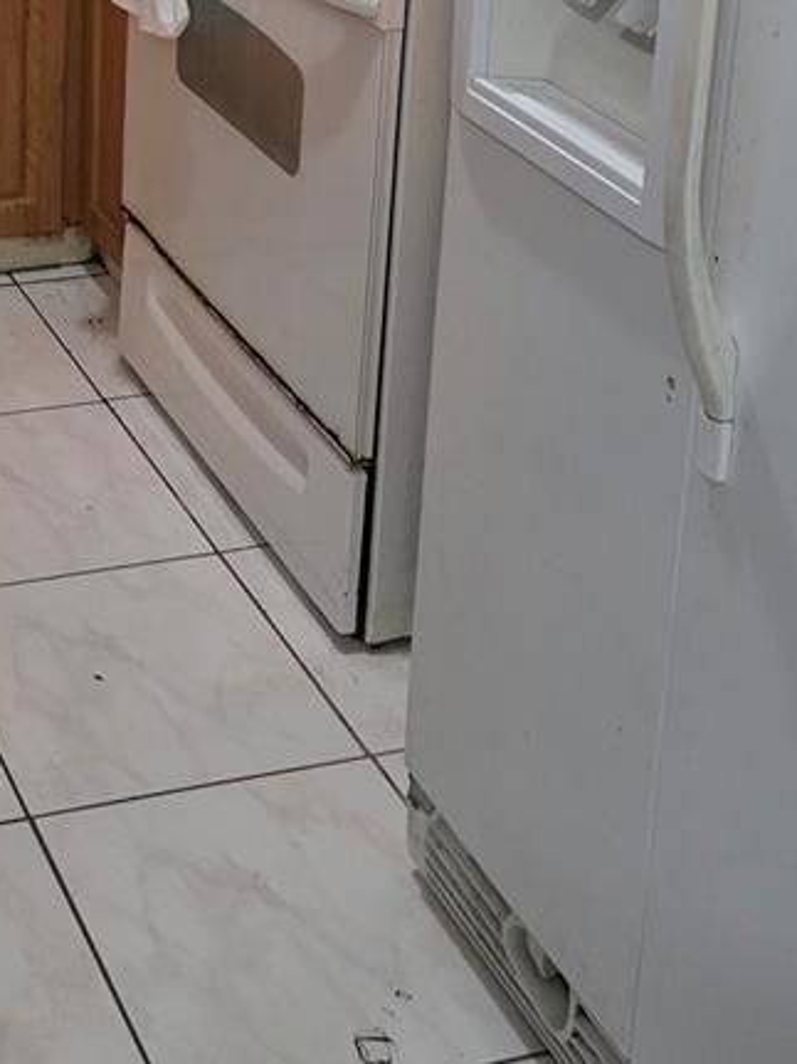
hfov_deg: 21.7
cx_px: -84
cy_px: -217
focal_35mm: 64
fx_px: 1966
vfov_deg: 26.8
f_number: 1.7
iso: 800
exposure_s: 1/120
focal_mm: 6.3
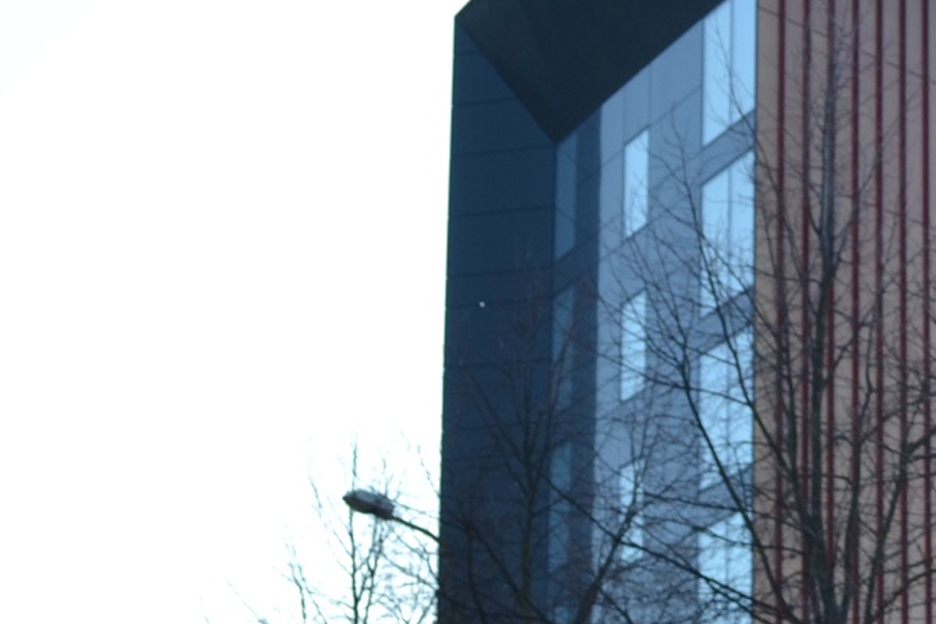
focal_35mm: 103
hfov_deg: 17.6
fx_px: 2677
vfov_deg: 13.1
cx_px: 1434
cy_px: 666
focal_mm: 20
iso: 100
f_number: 6.3
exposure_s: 1/160
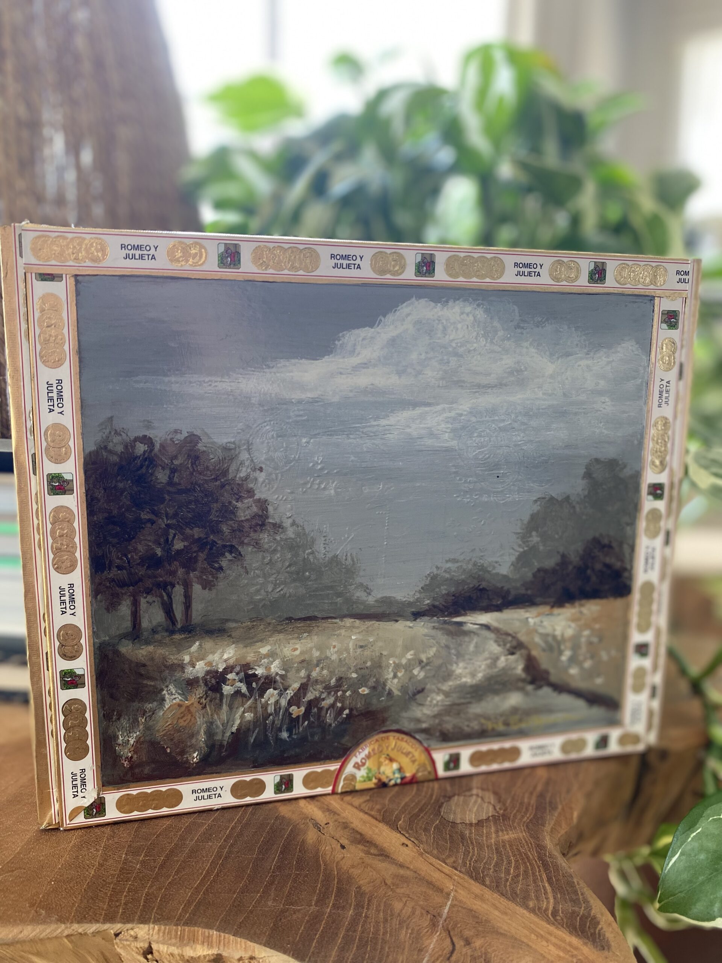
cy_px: 482
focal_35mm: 26
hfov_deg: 53.1
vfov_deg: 67.3
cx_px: 361
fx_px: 723
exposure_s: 1/69
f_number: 1.8
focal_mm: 4.25
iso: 125
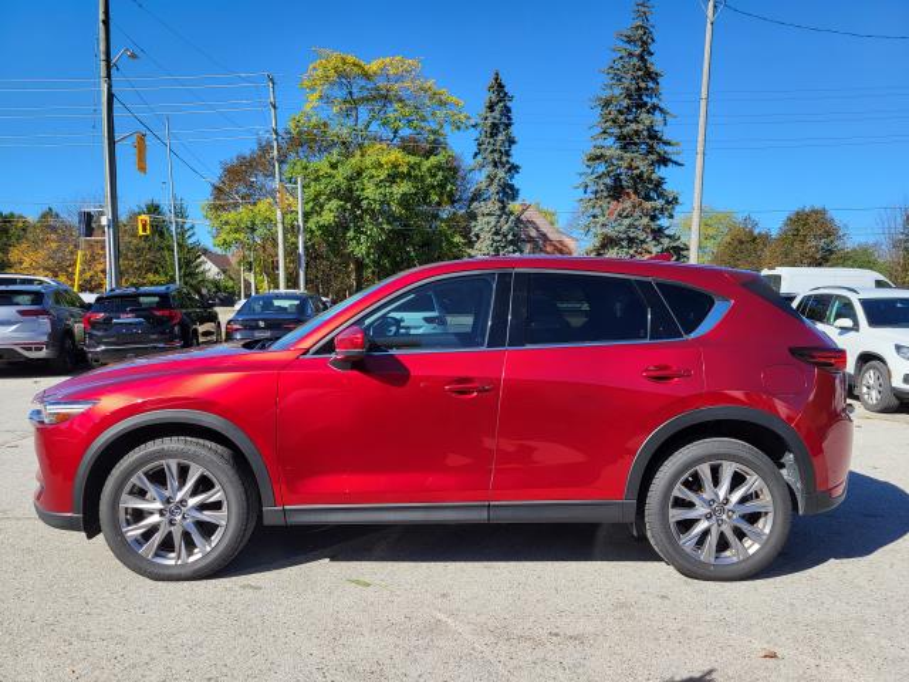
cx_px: 454
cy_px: 341
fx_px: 683
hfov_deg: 67.3
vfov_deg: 53.1
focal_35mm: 26
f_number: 1.8
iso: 40
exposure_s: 1/1714
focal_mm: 5.4
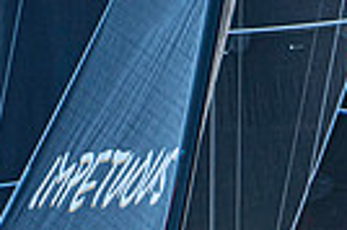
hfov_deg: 0.9
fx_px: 21651
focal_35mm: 2249
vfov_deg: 0.6
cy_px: 479
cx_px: 280
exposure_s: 1/1600
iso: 320
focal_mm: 340
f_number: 5
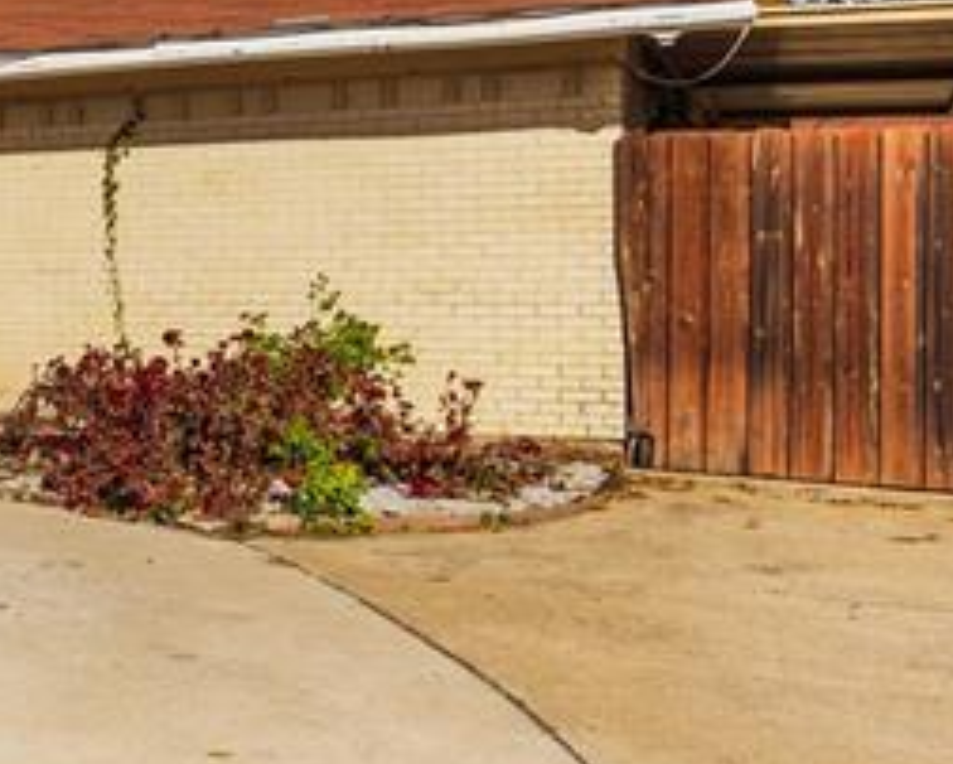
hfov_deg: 23.8
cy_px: 250
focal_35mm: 61
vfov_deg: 24.9
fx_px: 1722
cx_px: -518
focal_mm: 16
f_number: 2.8
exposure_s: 1/8000
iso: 200
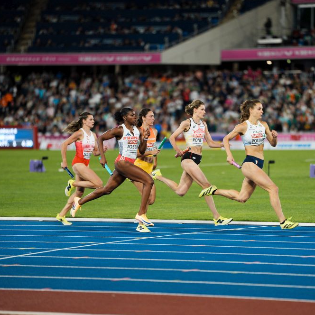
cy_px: 157
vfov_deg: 9.1
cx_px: 179
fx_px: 1977
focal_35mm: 192
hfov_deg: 9.1
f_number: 2
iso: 800
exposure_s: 1/1250
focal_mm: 150
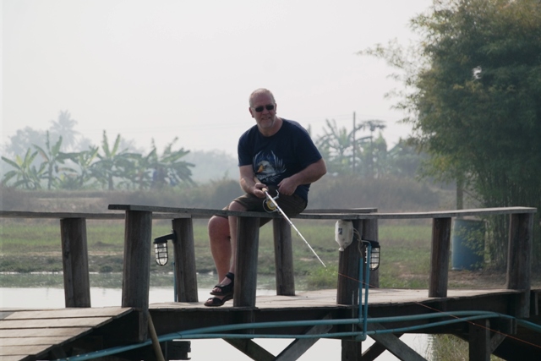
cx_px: 270
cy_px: 180
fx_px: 3006
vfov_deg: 6.9
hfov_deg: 10.3
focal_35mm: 200
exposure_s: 1/500
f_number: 7.1
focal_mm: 130
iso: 100
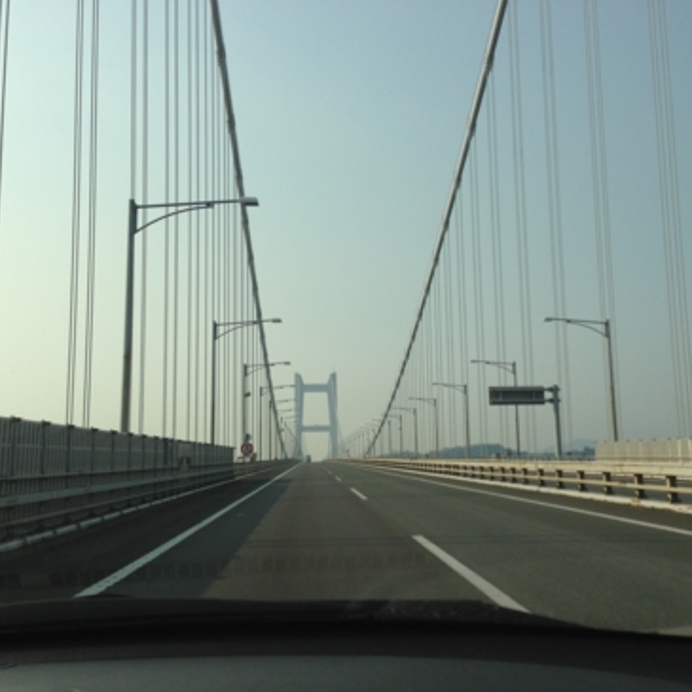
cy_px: 354
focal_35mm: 40
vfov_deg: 41.9
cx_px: 372
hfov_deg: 41.8
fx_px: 905
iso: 50
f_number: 2.4
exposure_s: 1/1808
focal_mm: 4.13
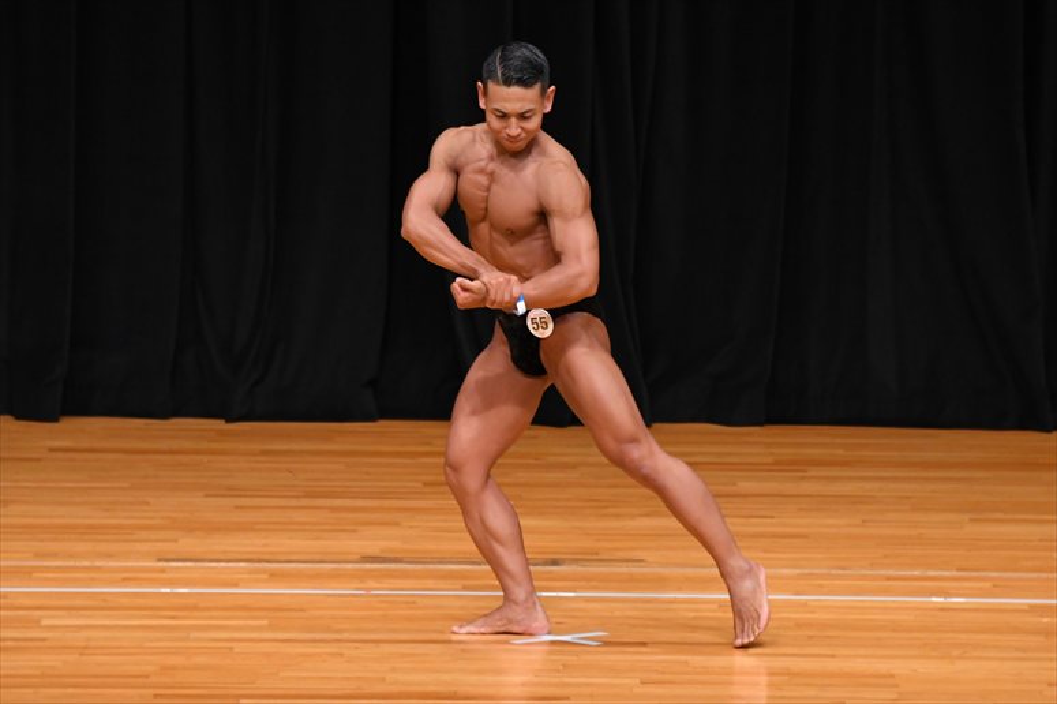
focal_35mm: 315
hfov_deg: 6.5
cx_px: 528
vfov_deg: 4.4
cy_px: 352
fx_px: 9244
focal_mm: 210
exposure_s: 1/400
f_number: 5.6
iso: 3200
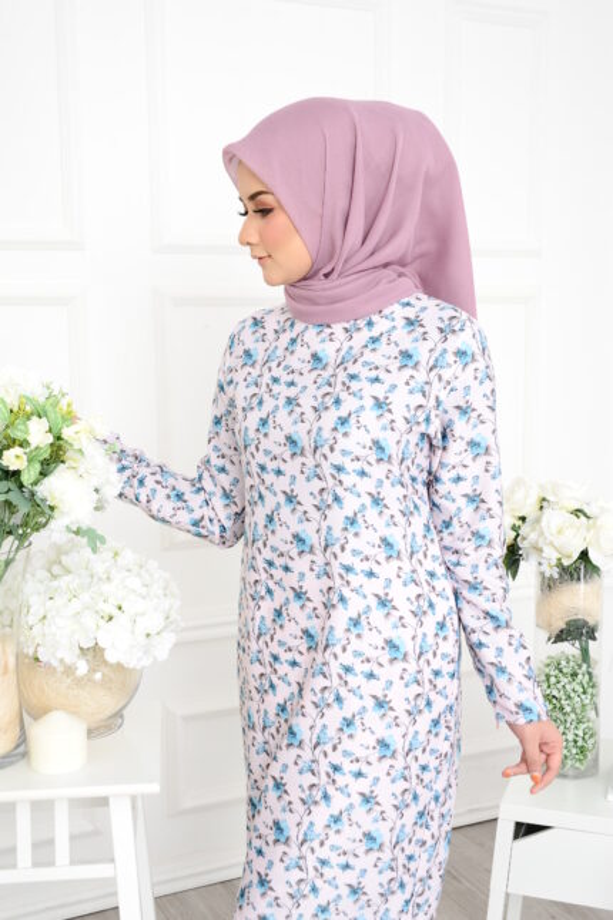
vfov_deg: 42.8
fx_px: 1176
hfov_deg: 29.2
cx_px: 306
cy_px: 460
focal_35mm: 46
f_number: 7.1
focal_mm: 46
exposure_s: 1/125
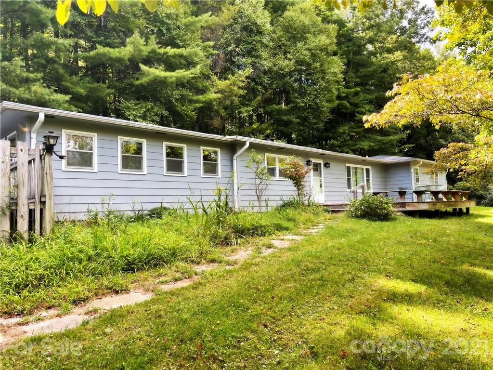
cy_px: 185
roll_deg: +2.4
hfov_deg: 67.3
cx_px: 246
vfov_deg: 53.1
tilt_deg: +4.0
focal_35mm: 26
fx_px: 370
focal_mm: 5.1
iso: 32
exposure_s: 1/296
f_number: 1.6
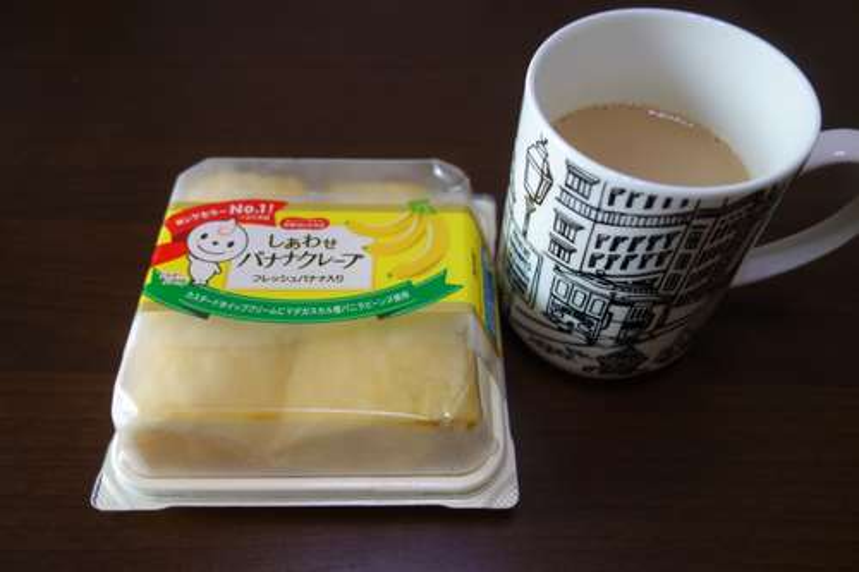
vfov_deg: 46.4
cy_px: 286
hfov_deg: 65.5
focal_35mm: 28
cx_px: 430
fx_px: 668
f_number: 1.8
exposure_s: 1/40
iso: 125
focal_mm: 10.4
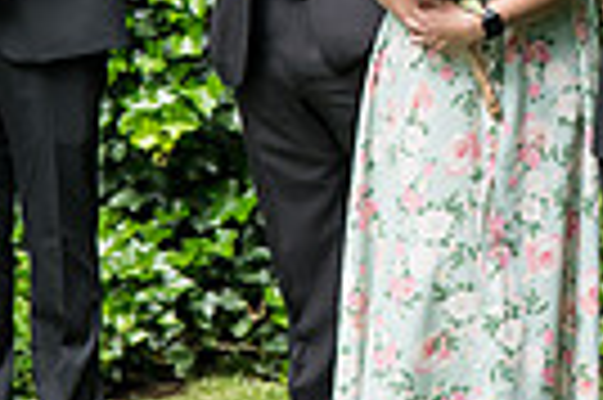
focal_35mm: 303
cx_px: 796
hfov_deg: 6.7
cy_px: -209
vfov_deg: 4.5
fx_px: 5069
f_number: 3.5
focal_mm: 70
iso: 1000
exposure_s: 1/400
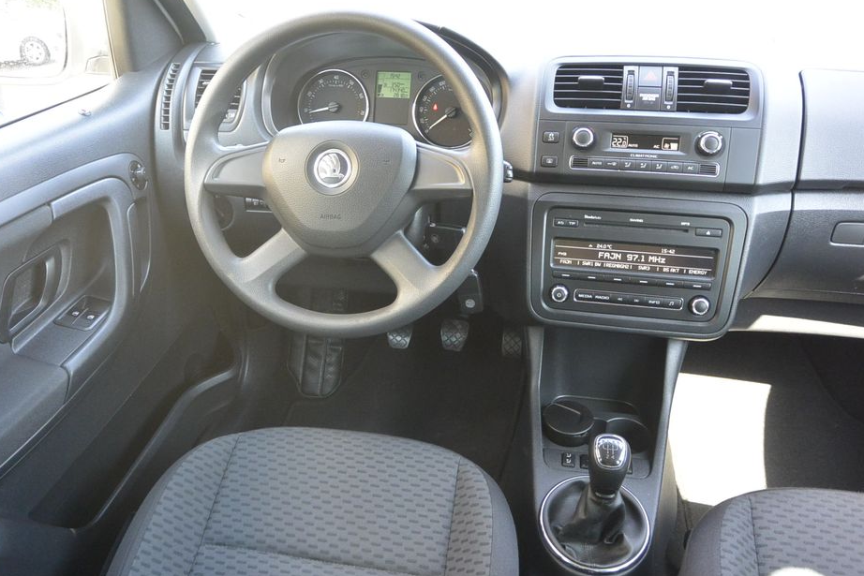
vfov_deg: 43.6
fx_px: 720
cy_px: 308
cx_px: 423
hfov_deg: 61.9
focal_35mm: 30
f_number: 3.5
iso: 500
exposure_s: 1/60
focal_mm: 10
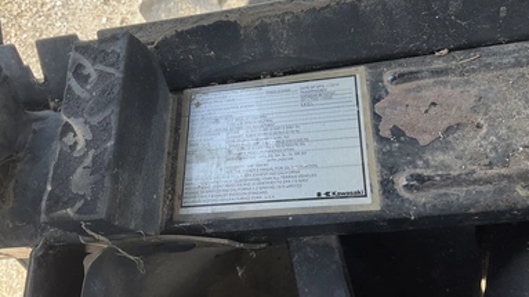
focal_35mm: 33
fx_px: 463
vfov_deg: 35.3
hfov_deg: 59.5
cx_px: 273
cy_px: 101
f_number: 1.8
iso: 25
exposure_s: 1/303
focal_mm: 3
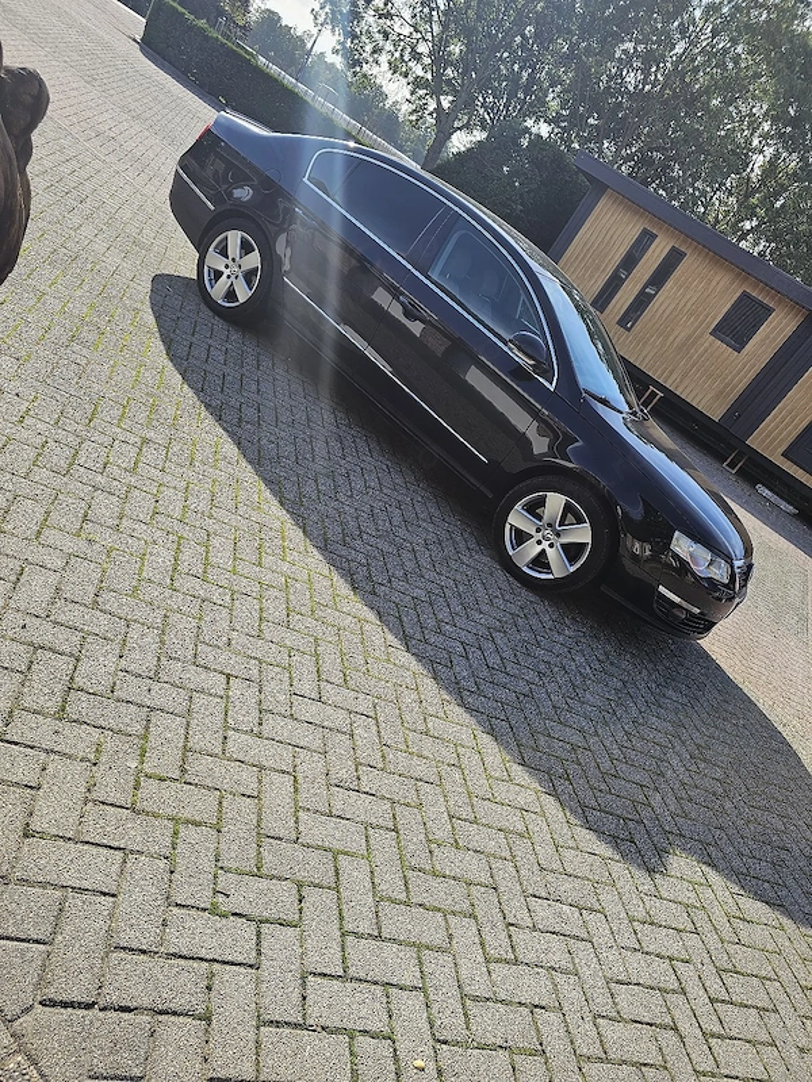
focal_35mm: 23
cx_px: 406
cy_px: 541
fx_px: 719
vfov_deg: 73.9
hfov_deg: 58.9
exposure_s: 1/294
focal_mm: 6.3
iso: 10
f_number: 1.7
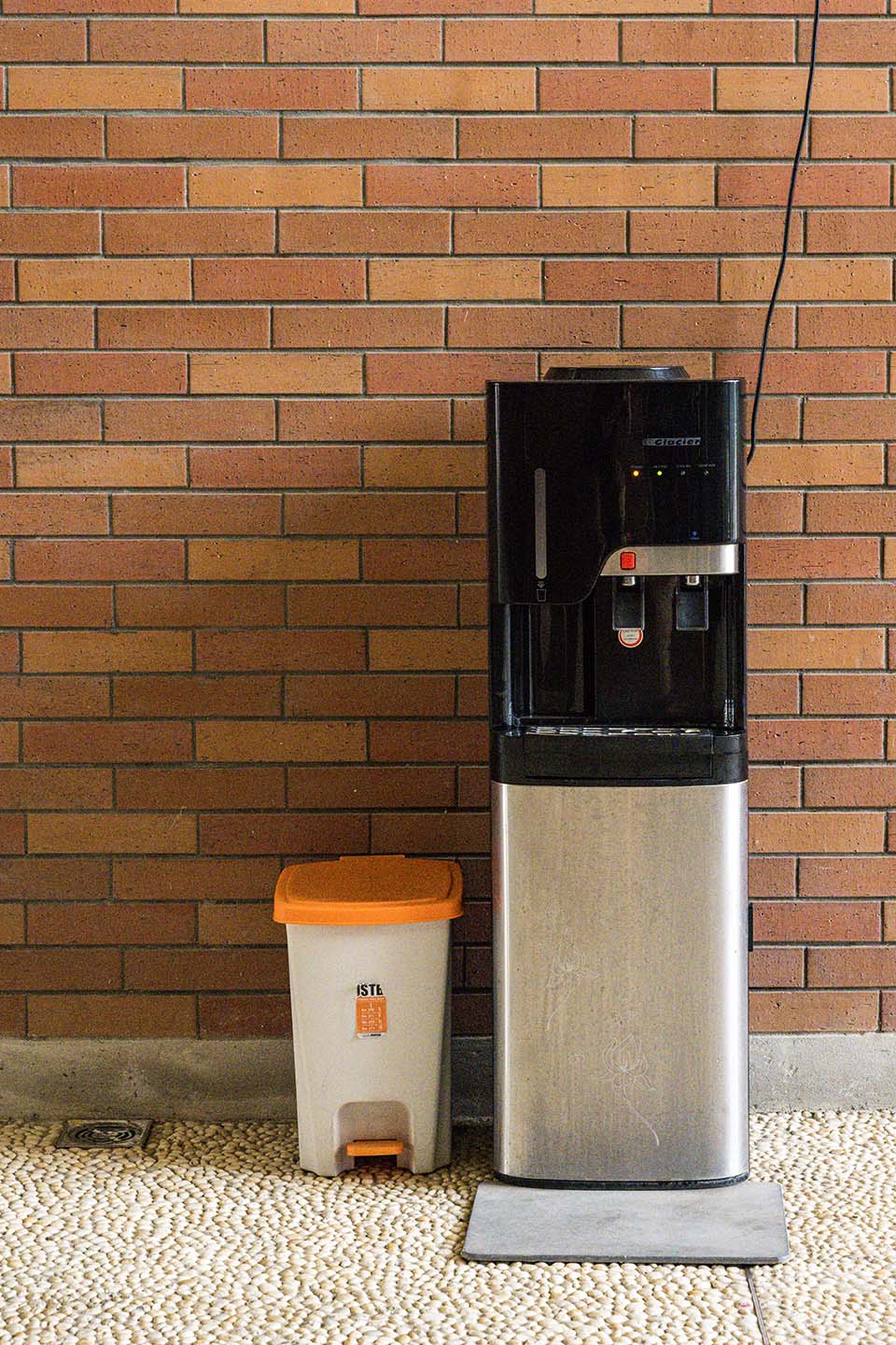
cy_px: 672
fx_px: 2240
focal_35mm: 60
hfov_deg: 22.6
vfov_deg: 33.4
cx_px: 448
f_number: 9
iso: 11400
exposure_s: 1/400
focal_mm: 60
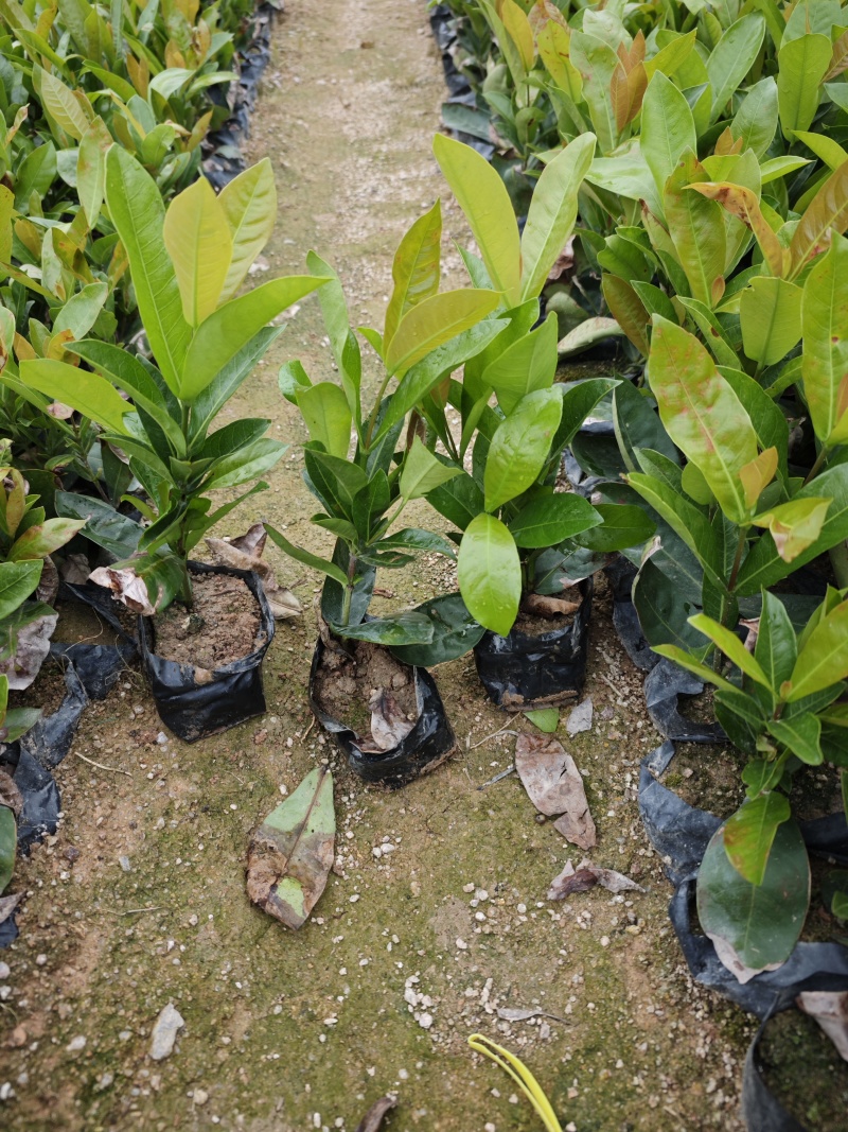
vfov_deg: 73.9
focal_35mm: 23
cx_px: 424
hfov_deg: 58.9
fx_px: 751
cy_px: 566
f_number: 1.6
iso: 50
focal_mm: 6.55
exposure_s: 1/381
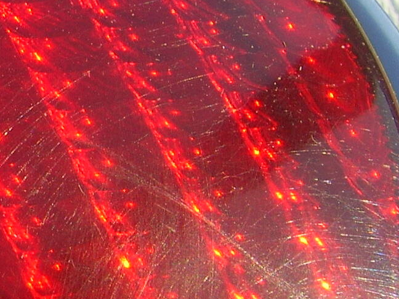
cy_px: 165
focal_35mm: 152
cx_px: -310
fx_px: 1752
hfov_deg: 12.0
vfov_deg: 9.8
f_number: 6.4
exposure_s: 1/100
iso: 50
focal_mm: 7.8
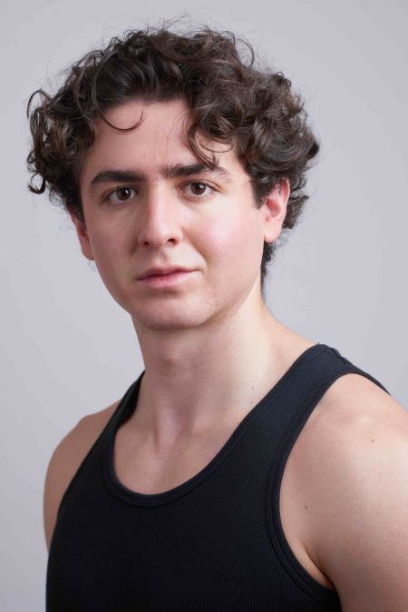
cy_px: 306
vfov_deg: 23.9
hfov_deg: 16.1
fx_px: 1443
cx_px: 204
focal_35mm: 85
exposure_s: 1/160
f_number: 8
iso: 100
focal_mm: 85
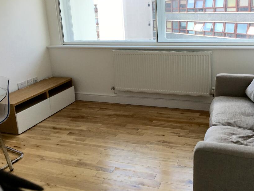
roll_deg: +2.4
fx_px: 264
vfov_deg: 39.5
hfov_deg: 51.2
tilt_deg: -13.5
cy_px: 76
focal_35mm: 36
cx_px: 144
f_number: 2.2
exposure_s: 1/280
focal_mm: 4.15
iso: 25
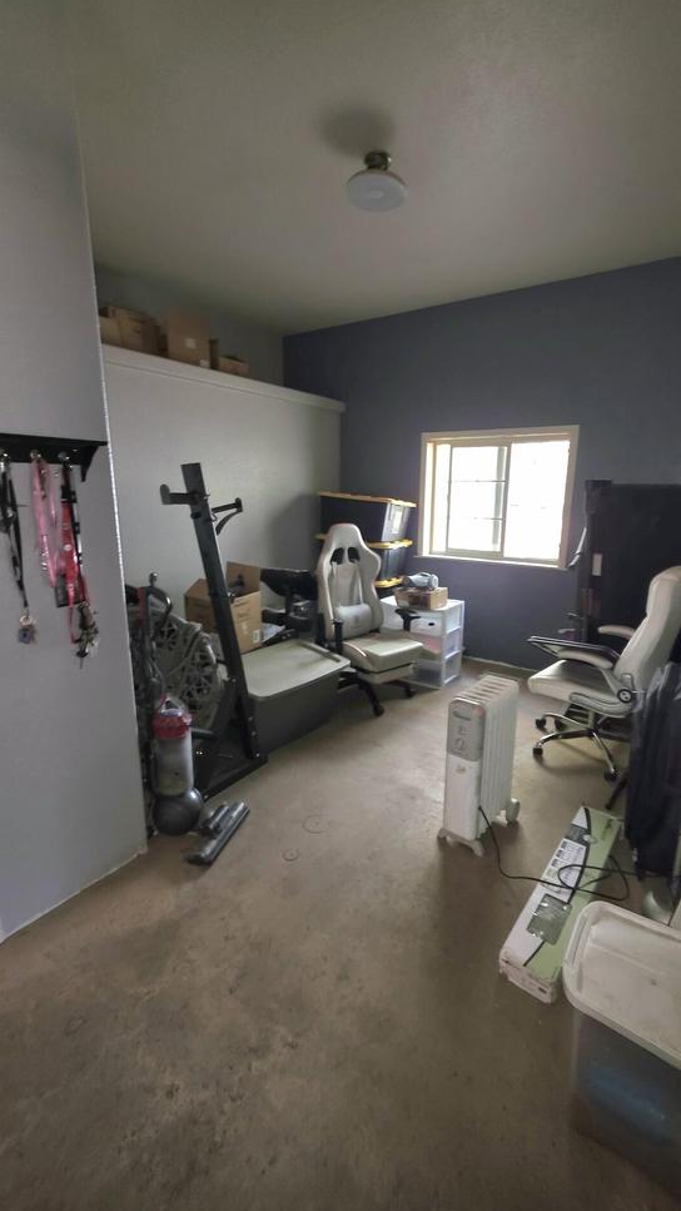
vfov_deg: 103.0
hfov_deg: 70.5
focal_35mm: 15
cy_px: 607
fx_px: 481
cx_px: 361
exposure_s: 1/13.8
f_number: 1.9
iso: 1000
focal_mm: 2.2
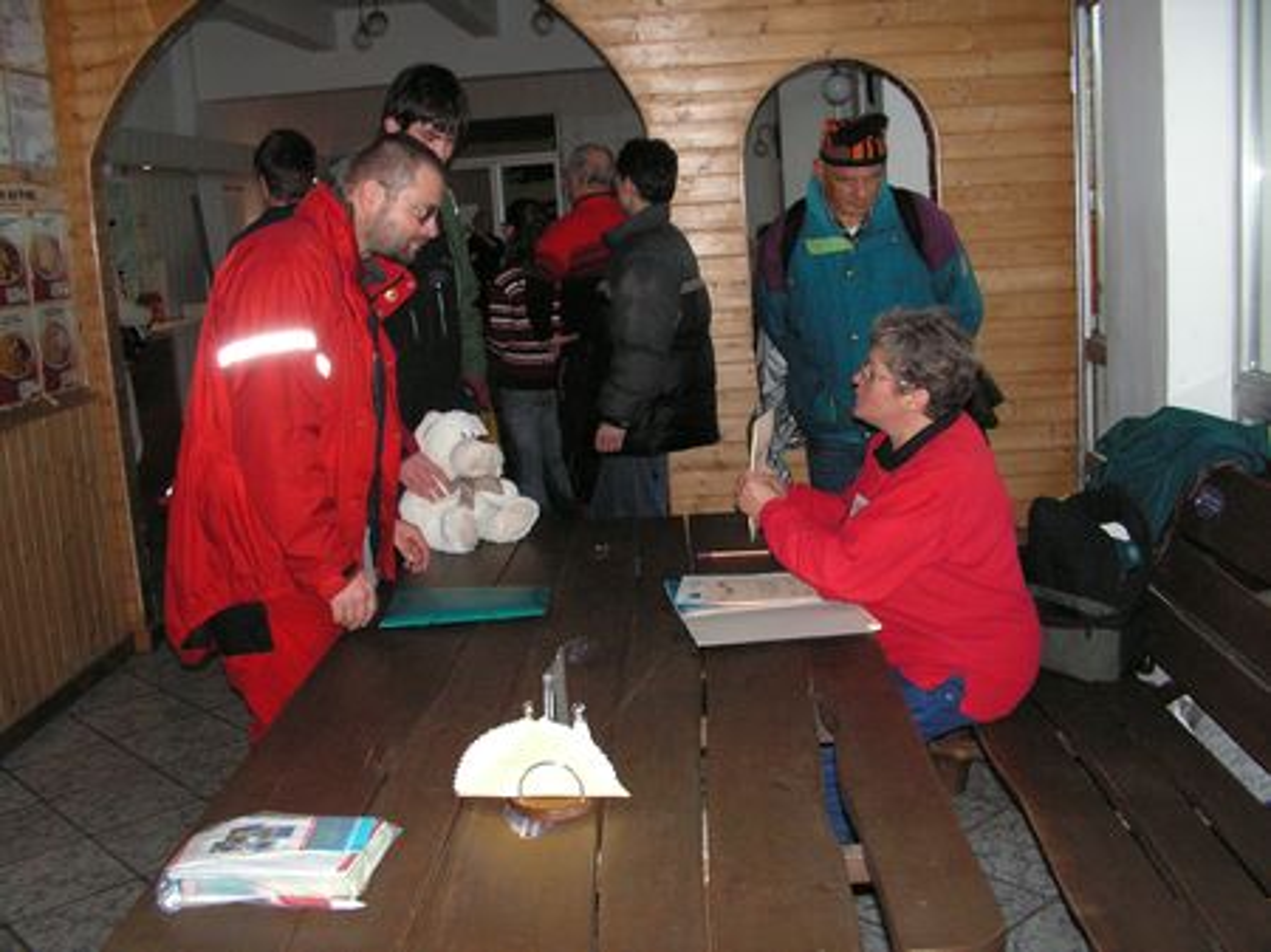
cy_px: 476
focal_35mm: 36
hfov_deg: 51.4
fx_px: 1321
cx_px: 636
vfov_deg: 39.6
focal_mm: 6
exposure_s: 1/40
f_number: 3.2
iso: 160
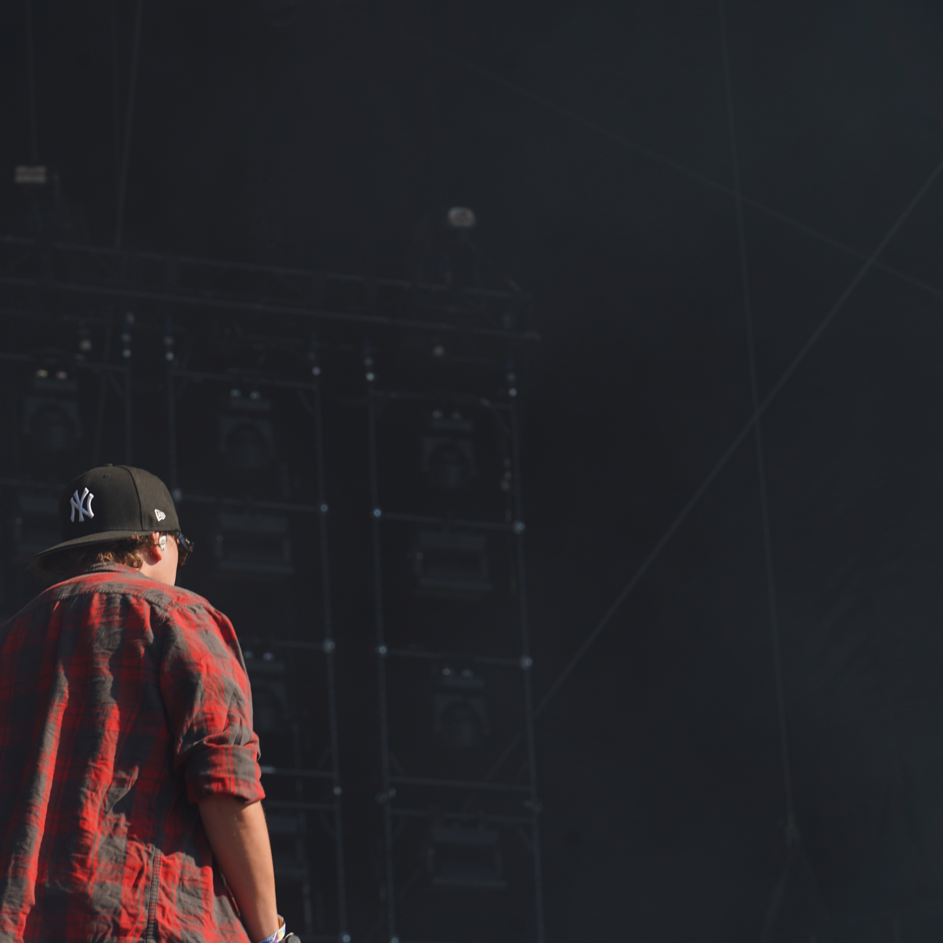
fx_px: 4130
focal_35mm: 134
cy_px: 472
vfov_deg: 13.0
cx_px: 258
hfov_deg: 13.0
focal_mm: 105
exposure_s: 1/400
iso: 100
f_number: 7.1
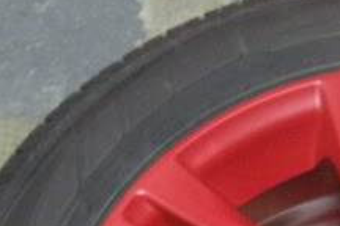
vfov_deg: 6.3
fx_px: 2040
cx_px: 427
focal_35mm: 216
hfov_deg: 9.4
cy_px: 350
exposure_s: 1/8
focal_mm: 9.8
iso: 430
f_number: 3.5
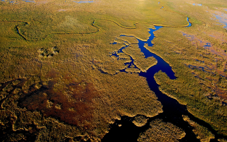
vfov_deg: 37.3
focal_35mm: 34
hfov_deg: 56.7
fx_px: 210
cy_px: 72
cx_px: 114
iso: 400
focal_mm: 22
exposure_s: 1/160
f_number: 9
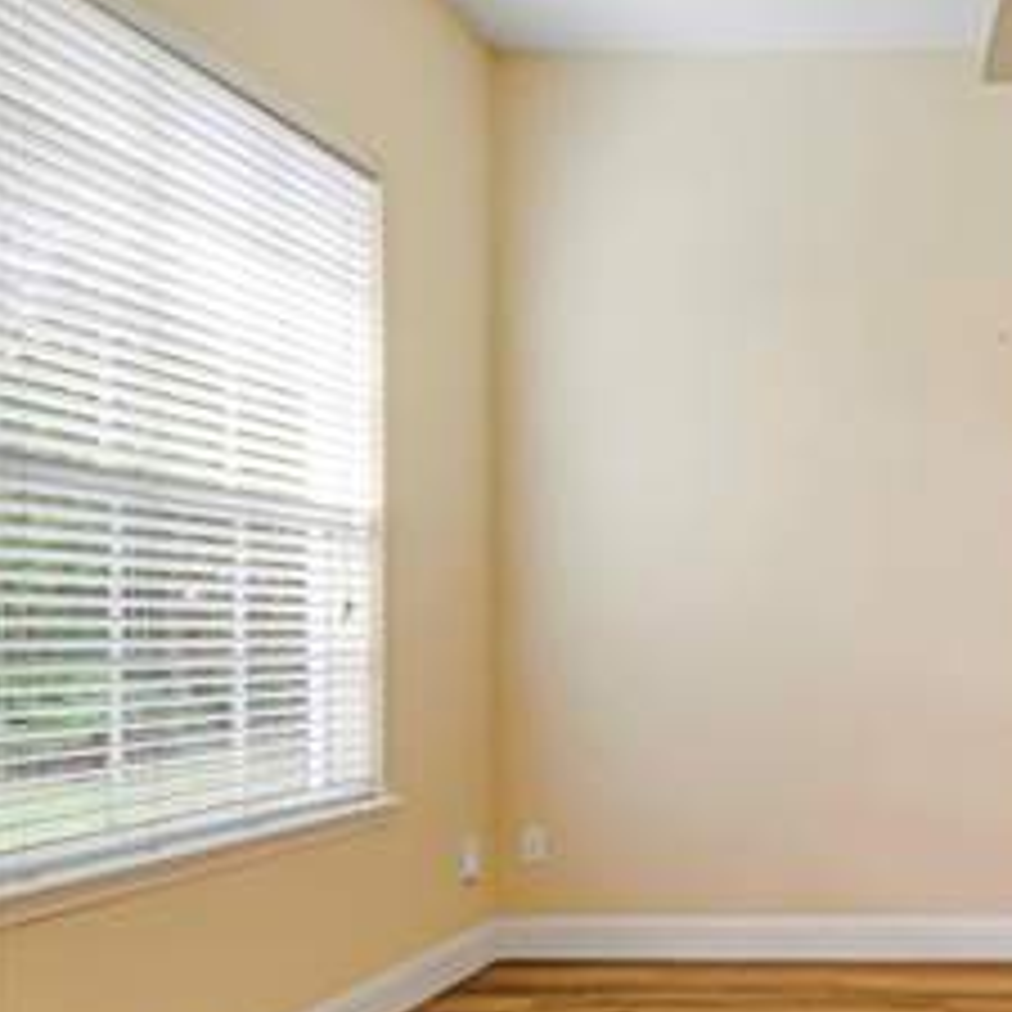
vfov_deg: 53.5
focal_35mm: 30
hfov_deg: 43.9
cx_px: 1070
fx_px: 989
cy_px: 636
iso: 250
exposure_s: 1/60
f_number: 9
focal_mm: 11
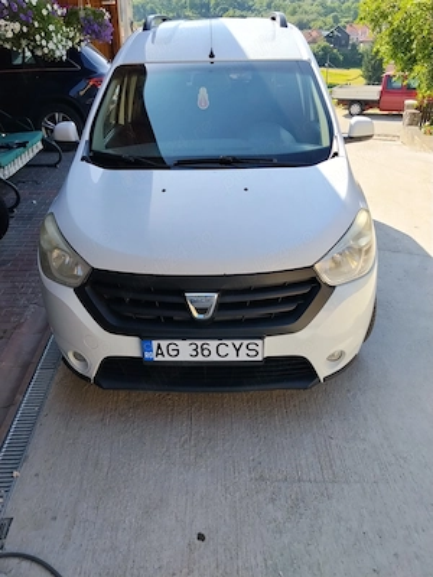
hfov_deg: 48.2
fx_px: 484
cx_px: 216
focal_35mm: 29
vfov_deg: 61.7
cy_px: 288
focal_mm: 4.22
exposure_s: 1/575
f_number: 1.8
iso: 50
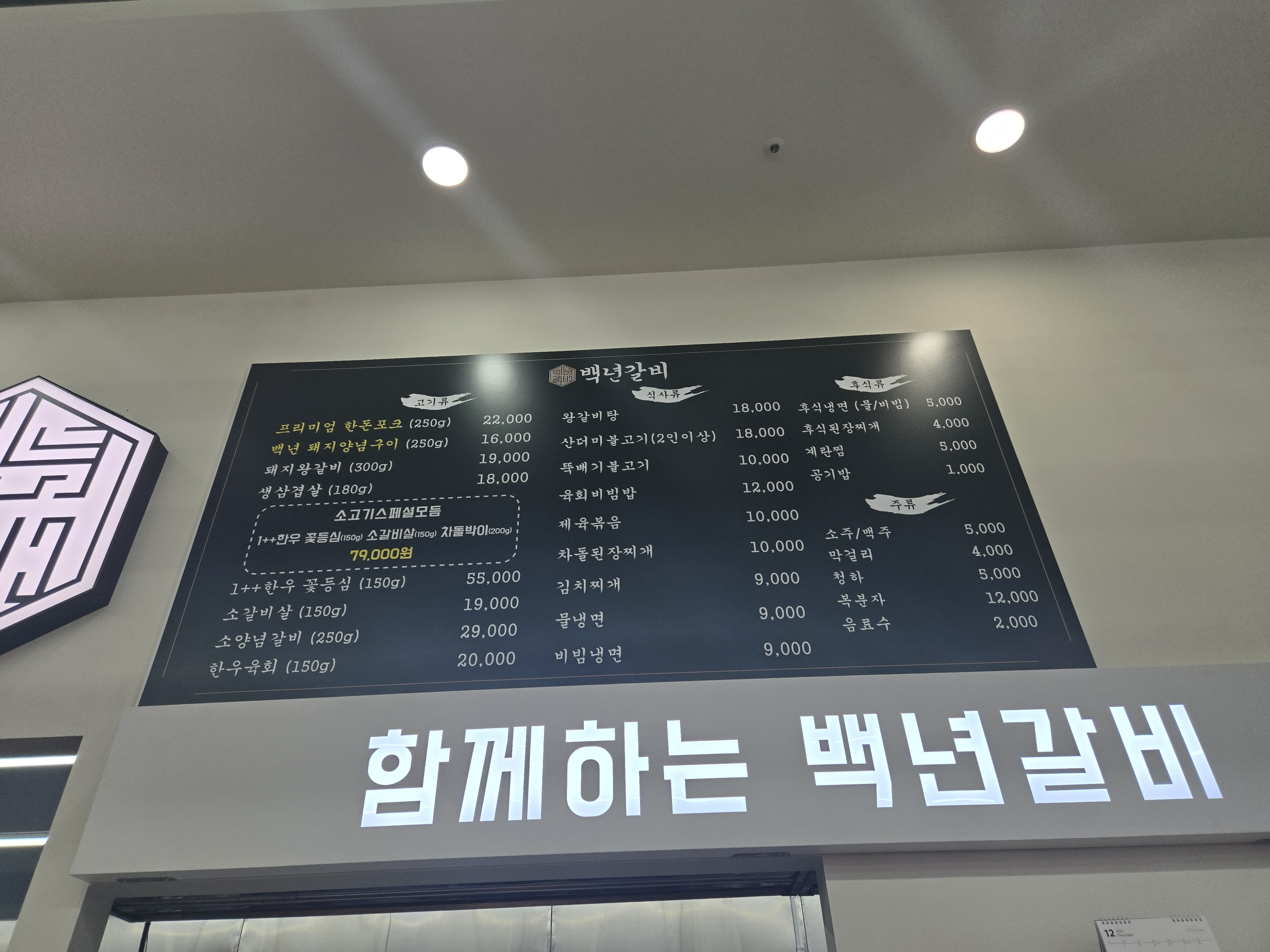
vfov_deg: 56.8
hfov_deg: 71.6
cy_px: 457
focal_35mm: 24
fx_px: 881
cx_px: 632
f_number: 1.8
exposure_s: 1/554
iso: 80
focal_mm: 5.4
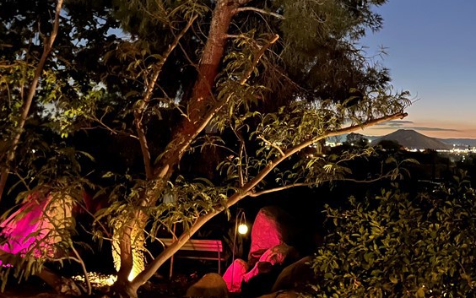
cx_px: 370
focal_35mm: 50
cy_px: 79
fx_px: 649
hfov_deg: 39.0
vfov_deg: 25.6
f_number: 1.6
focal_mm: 5.1
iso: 1250
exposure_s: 1/2
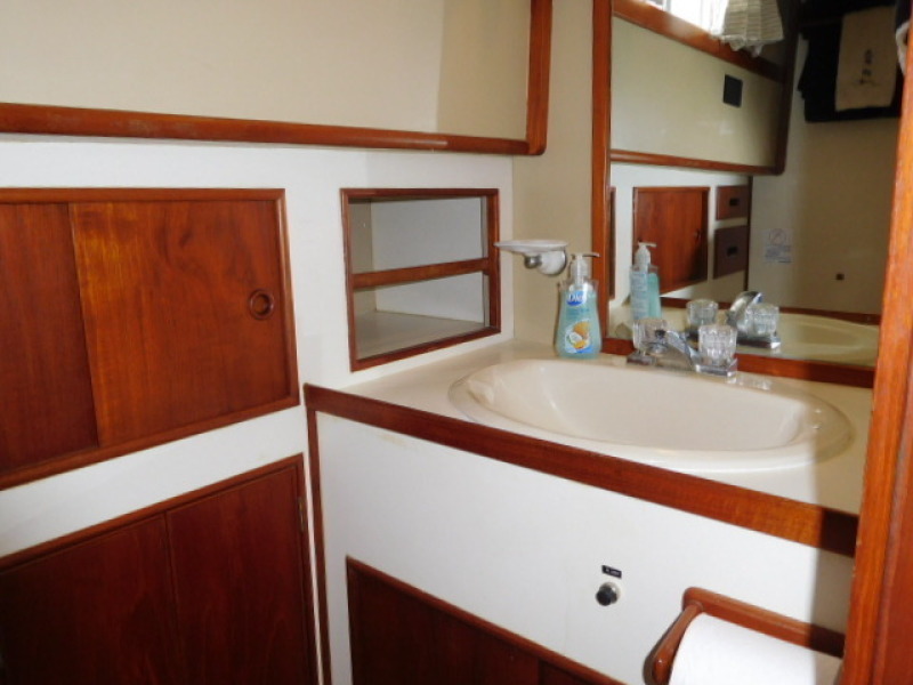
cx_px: 456
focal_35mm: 25
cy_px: 342
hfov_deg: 69.4
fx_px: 659
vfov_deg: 54.9
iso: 200
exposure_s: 1/30
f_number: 3.4
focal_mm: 4.5
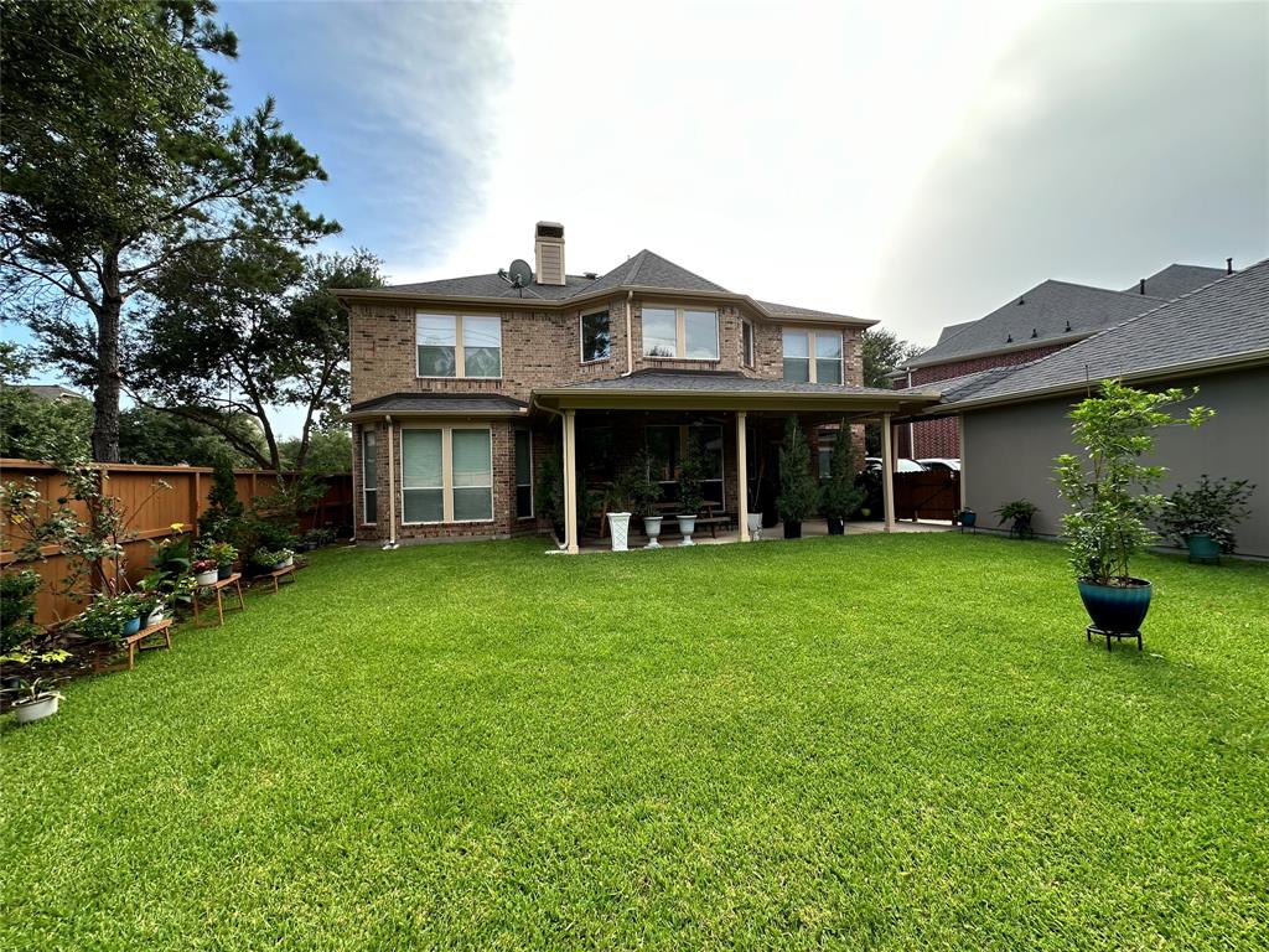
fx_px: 513
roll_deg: +1.4
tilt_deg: +0.4
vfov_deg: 85.7
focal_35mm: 14
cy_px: 476
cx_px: 634
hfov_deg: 102.1
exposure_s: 1/182
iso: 40
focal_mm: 2.22
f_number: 2.2
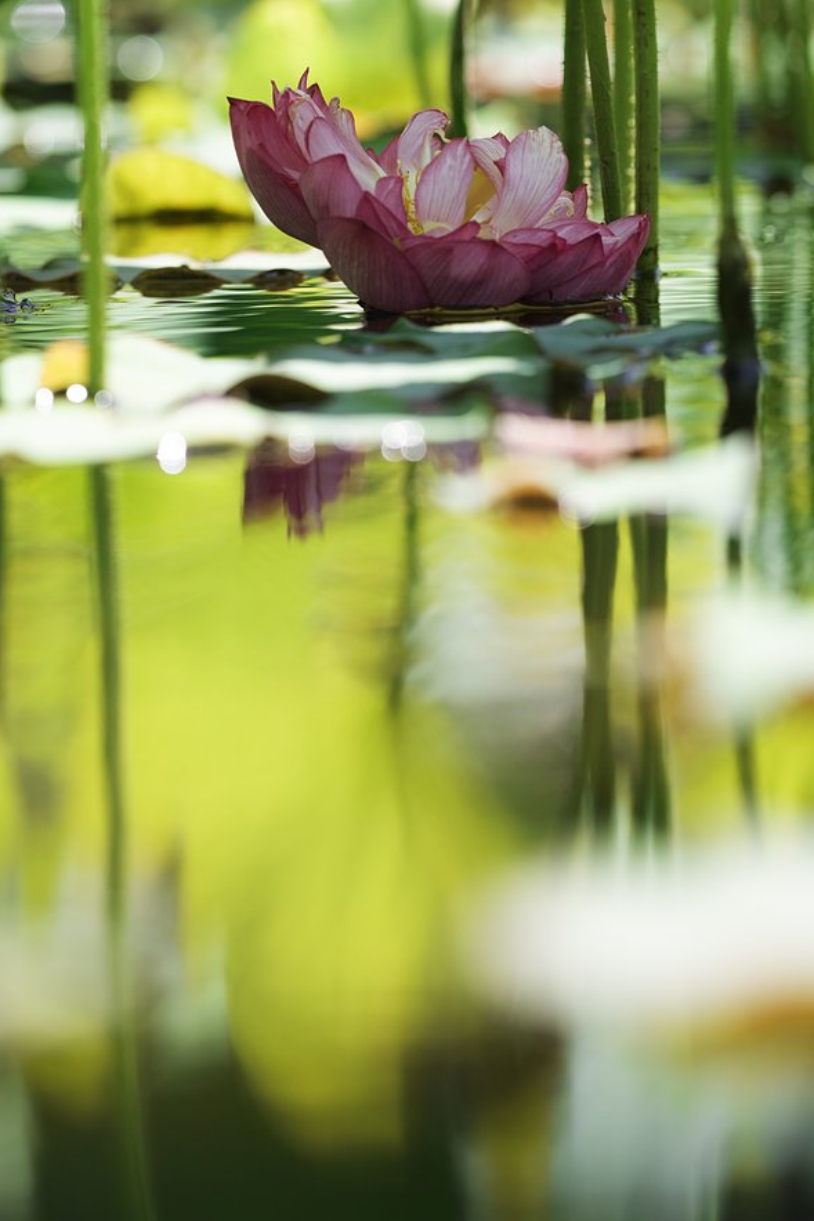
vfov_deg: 8.9
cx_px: 375
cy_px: 554
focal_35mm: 232
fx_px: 7865
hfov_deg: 5.9
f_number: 4.5
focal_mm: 150
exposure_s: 1/500
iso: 100
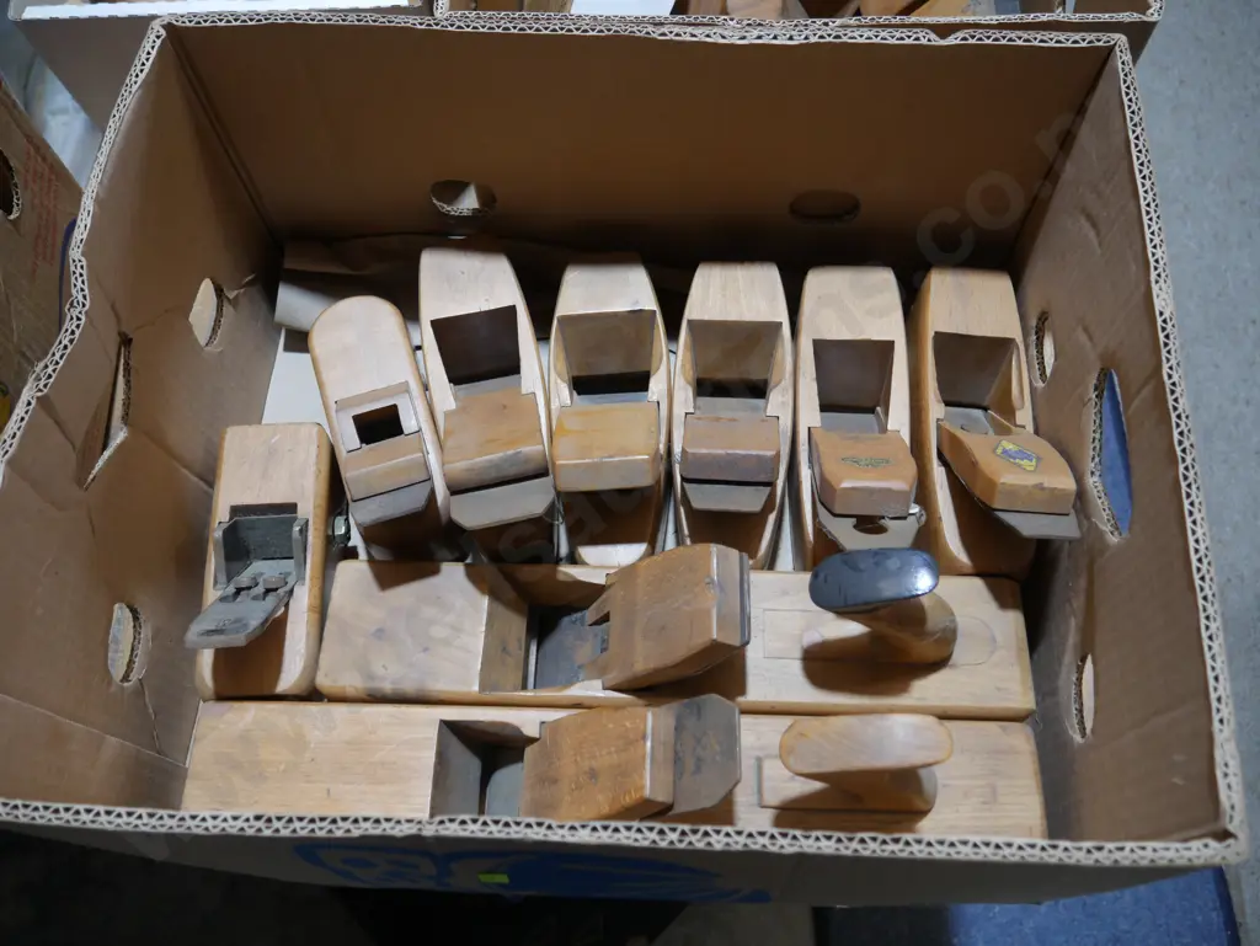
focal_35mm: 28
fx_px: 1020
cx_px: 630
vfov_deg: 49.8
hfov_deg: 63.4
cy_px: 473
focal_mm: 14
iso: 250
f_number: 3.5
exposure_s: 1/60
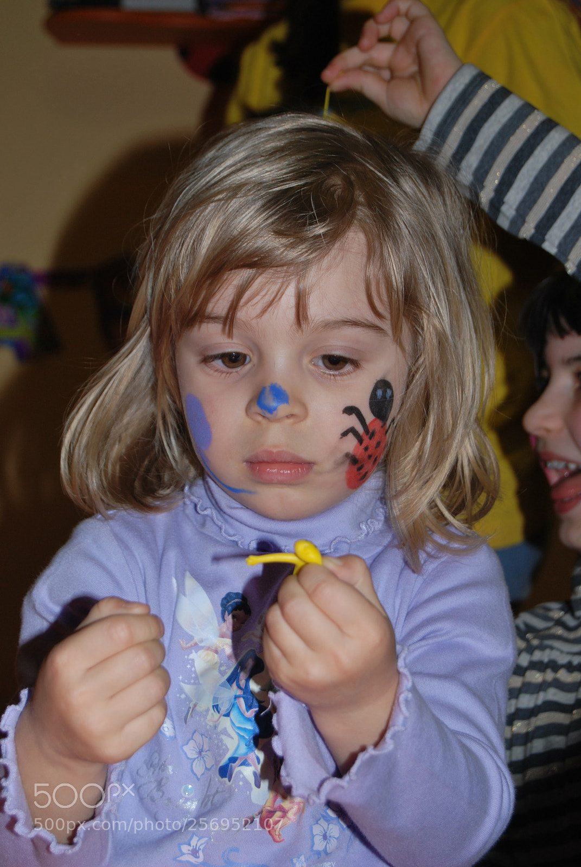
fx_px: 1991
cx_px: 290
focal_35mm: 82
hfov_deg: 16.6
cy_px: 434
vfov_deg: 24.6
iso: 200
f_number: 5.6
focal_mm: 55
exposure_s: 1/60
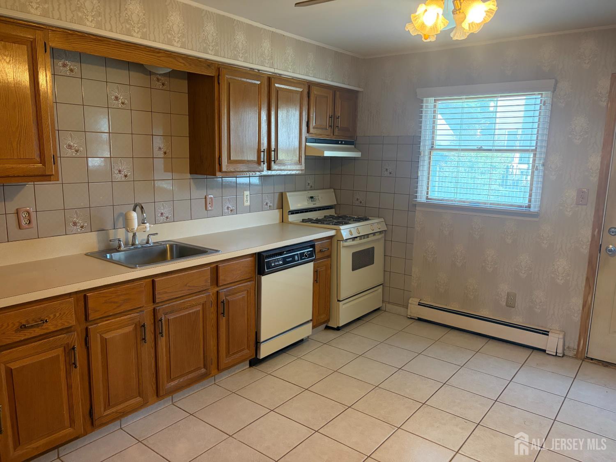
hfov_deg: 67.3
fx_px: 463
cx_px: 308
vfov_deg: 53.1
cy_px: 231
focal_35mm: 26
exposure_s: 1/60
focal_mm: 5.96
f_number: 1.6
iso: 250
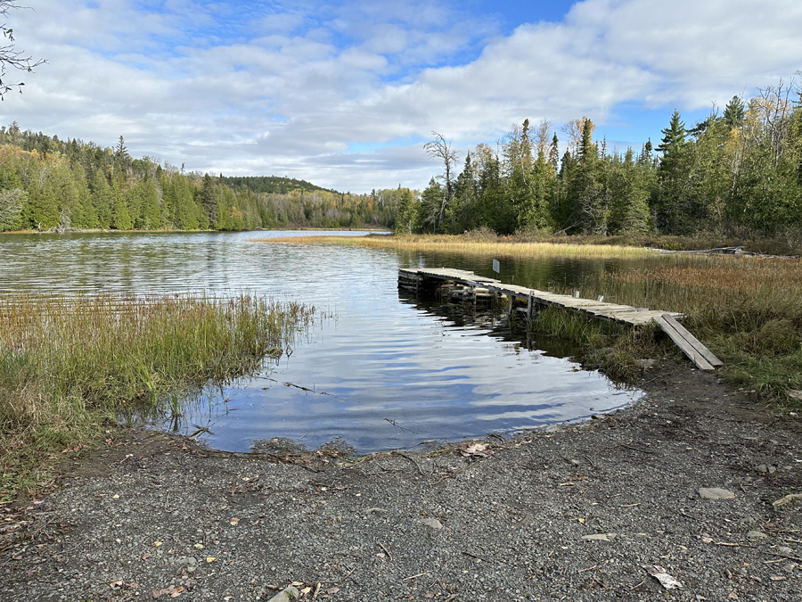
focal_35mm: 24
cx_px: 401
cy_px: 301
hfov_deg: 71.6
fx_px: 556
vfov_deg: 56.8
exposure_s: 1/2525
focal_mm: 6.86
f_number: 1.78
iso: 80
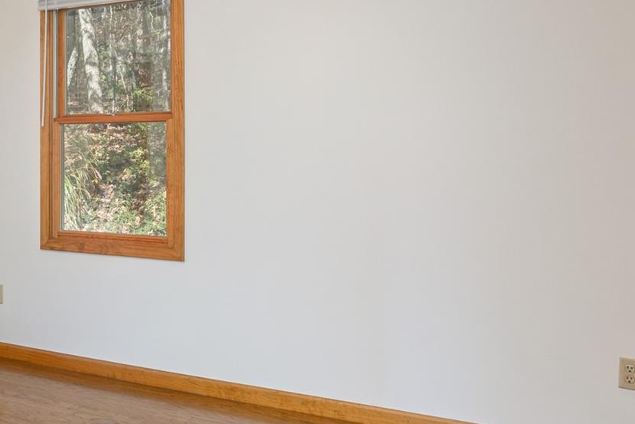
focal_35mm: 42
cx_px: 91
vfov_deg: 31.8
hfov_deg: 43.3
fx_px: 741
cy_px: 166
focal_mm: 17
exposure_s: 1/30
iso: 320
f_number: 7.1
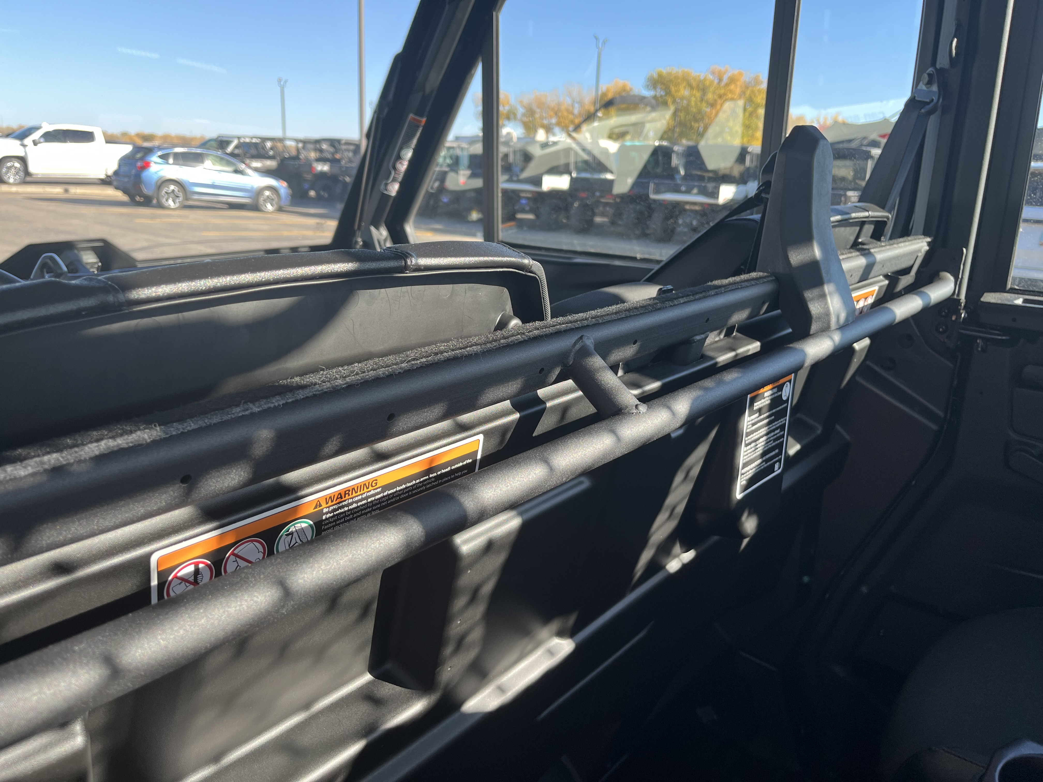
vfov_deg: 53.1
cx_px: 522
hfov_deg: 67.3
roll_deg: -3.3
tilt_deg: -13.8
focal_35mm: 26
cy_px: 391
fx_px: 783
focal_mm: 5.1
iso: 50
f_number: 1.6
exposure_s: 1/329
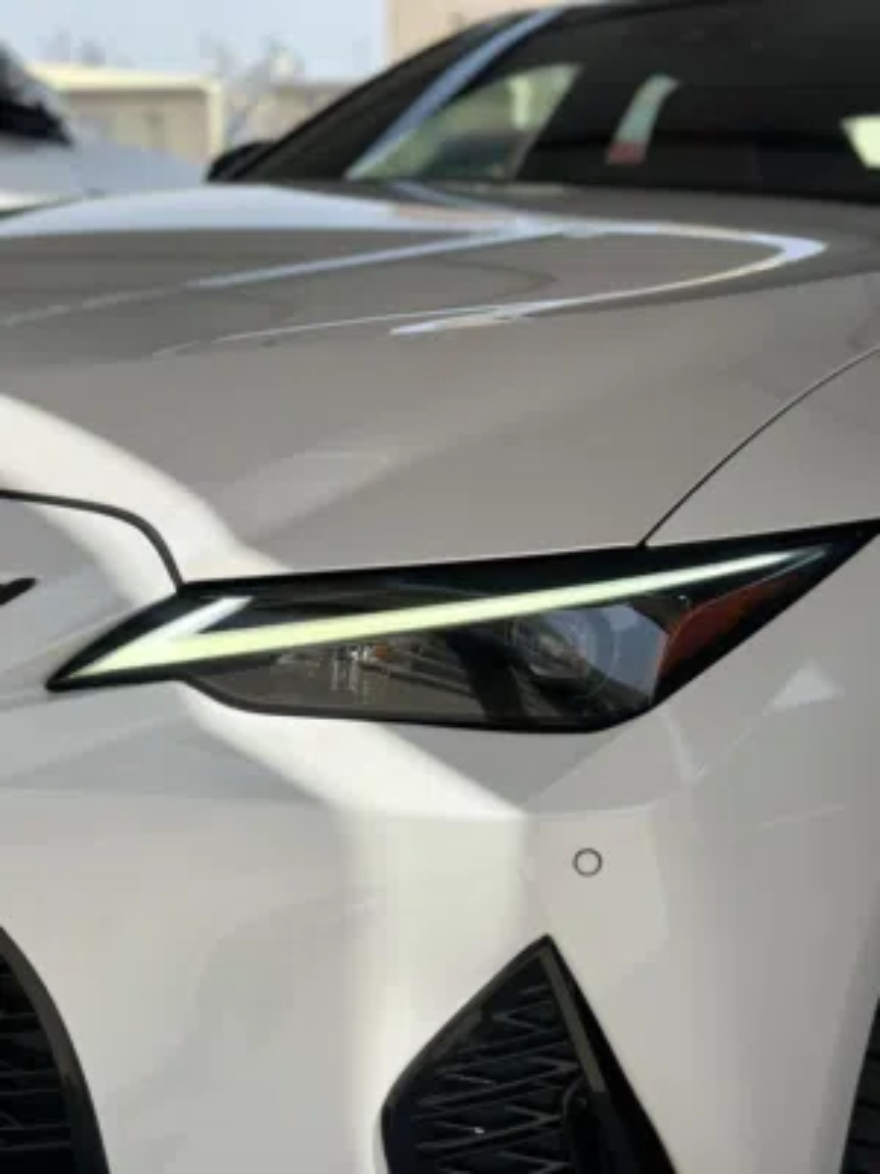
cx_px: 440
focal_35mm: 48
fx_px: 1627
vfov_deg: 39.7
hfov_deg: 30.3
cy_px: 587
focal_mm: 6.86
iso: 100
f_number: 1.78
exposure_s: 1/7092
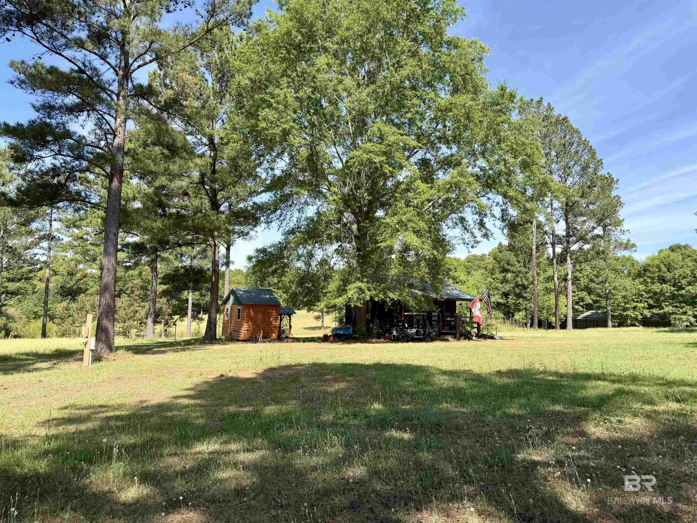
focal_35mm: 24
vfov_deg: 56.8
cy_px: 262
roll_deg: -2.2
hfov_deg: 71.6
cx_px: 348
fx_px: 483
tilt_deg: +5.4
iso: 80
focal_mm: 6.76
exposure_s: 1/1901
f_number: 1.78
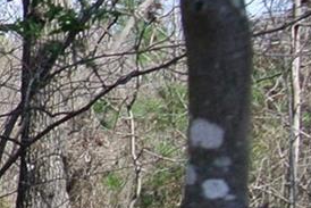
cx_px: -546
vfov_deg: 6.8
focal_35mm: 202
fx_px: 1746
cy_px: 255
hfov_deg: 8.8
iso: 100
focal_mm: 10
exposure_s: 1/400
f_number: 4.5
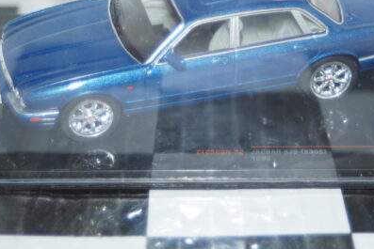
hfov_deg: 15.1
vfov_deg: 10.1
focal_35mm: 136
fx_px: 1413
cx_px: 223
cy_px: 78
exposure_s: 1/60
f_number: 5.6
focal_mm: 60
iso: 400
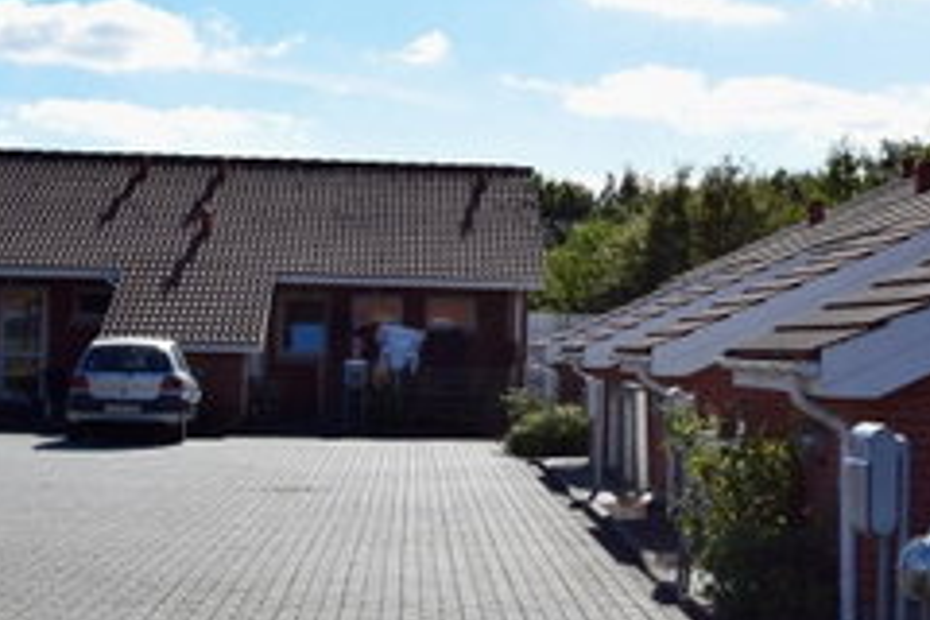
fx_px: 1937
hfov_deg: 26.7
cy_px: 343
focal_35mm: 75
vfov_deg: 18.2
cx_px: 682
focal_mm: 30
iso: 360
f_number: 11
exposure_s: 1/500
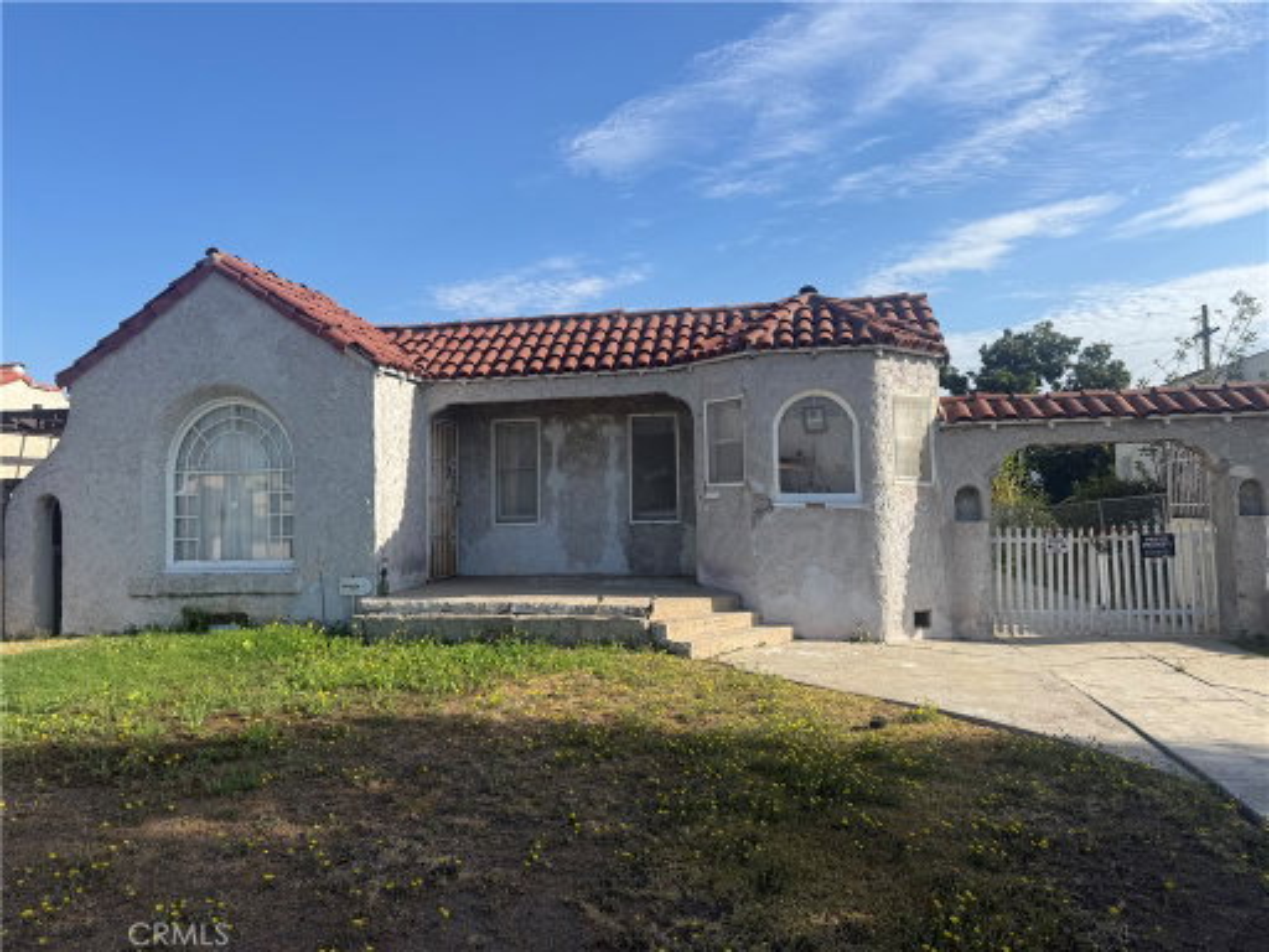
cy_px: 476
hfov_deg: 71.6
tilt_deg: +2.7
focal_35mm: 24
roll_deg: +1.2
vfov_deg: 56.8
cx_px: 634
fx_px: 880
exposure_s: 1/3584
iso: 80
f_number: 1.78
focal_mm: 6.76
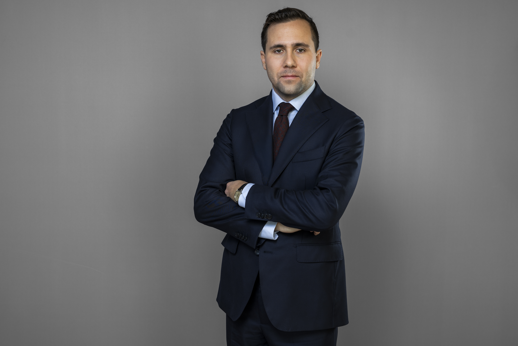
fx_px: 719
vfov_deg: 27.0
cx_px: 259
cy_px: 173
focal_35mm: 50
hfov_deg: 39.6
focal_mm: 50
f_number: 4
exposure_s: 1/200
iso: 200
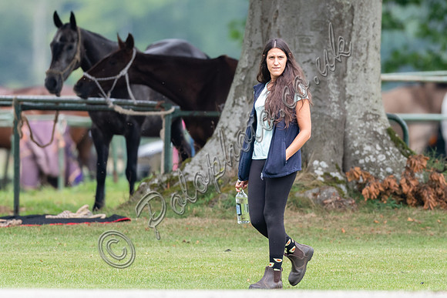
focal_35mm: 1007
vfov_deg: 1.4
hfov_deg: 2.0
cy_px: 112
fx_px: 12506
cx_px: 254
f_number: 4
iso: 500
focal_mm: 500
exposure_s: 1/400
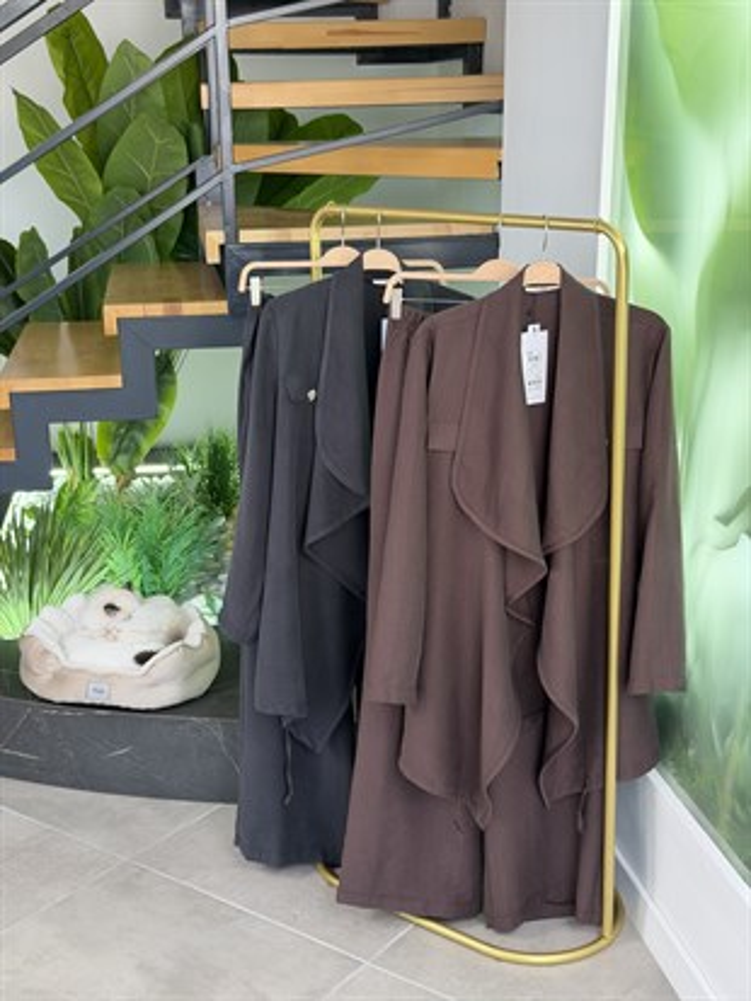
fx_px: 1388
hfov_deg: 30.3
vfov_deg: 39.6
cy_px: 500
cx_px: 376
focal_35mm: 48
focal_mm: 6.76
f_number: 1.78
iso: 100
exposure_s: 1/100
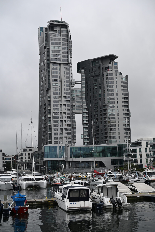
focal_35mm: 54
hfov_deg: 25.1
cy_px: 116
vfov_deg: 36.9
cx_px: 78
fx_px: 349
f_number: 4
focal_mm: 54
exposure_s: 1/320
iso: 400
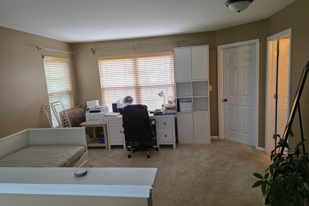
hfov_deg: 73.7
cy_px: 104
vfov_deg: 53.1
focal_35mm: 24
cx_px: 154
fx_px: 206
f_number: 1.7
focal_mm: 6.3
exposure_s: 1/180
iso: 200
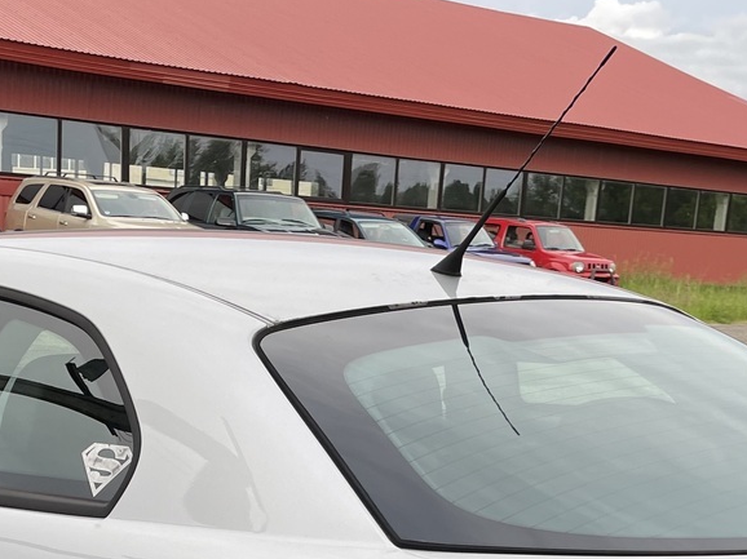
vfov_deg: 19.2
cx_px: 339
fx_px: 1553
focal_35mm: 72
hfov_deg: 27.0
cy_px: 675
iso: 32
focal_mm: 4.2
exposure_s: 1/204
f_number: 1.6
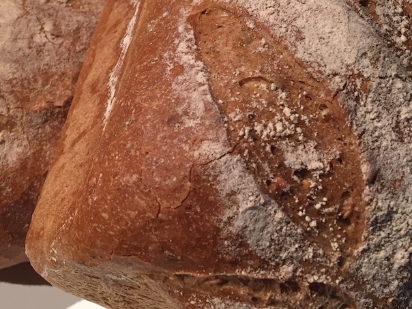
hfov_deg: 39.4
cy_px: 56
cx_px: 160
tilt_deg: -51.1
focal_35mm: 48
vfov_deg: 29.5
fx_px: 571
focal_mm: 4.15
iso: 40
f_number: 2.2
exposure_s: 1/33
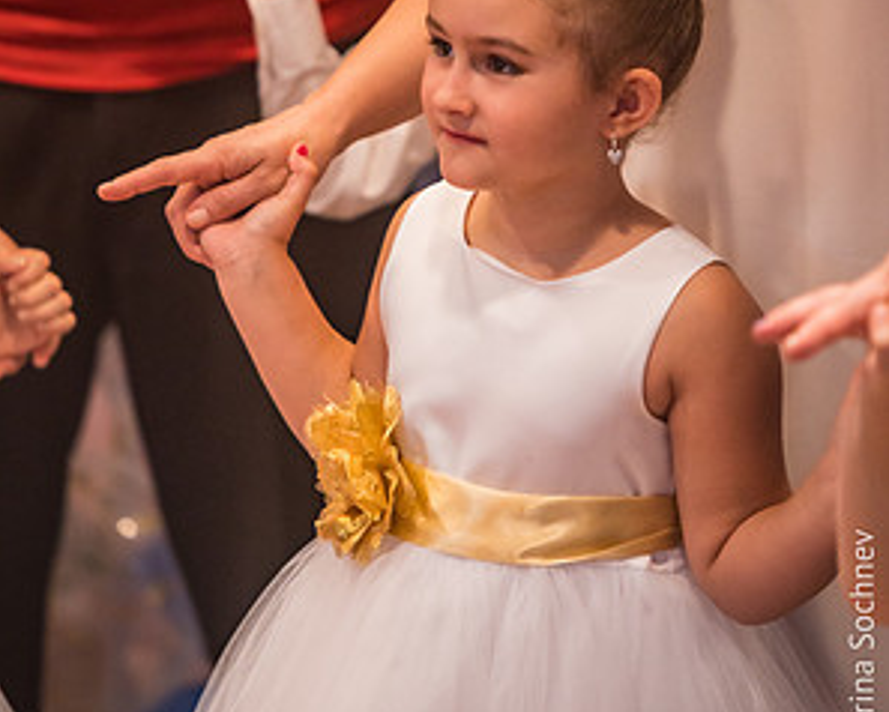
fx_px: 7477
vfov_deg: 5.5
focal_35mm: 284
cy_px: 156
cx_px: 446
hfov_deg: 6.8
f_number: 3.5
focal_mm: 200
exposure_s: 1/160
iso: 3200
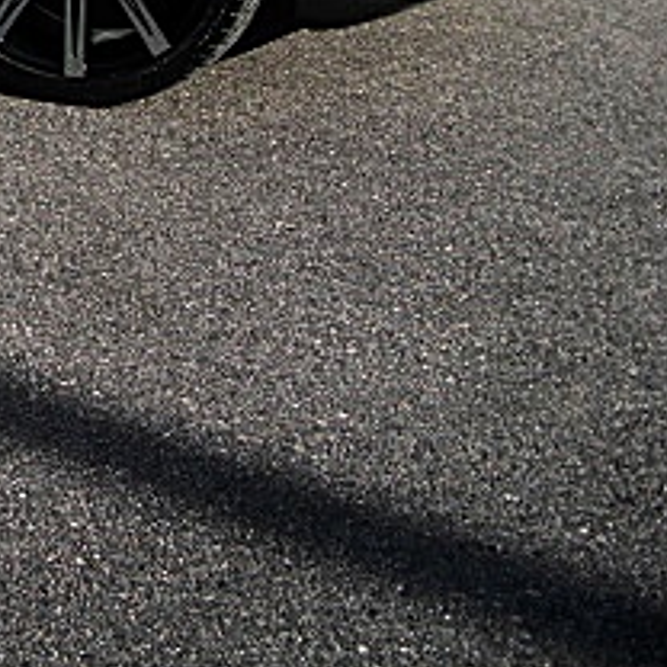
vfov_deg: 17.1
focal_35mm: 98
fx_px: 2136
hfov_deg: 16.5
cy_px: -80
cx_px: -269
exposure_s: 1/320
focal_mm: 6.3
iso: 50
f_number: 2.8
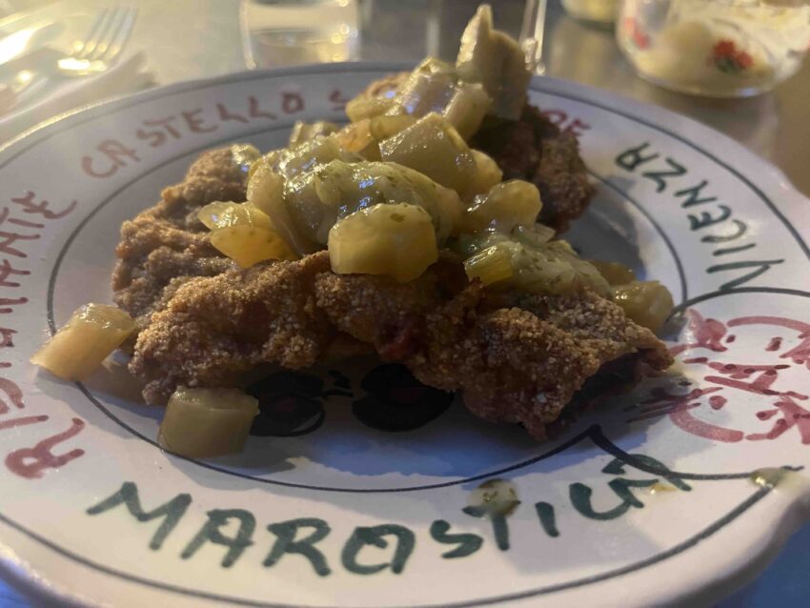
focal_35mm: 26
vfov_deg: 53.1
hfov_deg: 67.3
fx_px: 609
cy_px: 304
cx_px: 405
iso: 500
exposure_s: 1/33
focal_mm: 5.1
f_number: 1.6
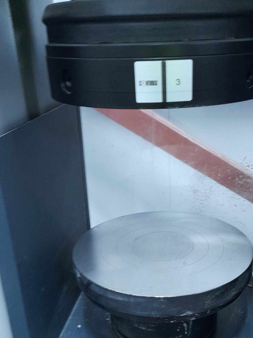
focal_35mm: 41
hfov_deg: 35.0
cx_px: 153
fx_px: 399
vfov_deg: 44.7
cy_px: 240
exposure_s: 1/30
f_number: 2
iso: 400
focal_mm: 4.6
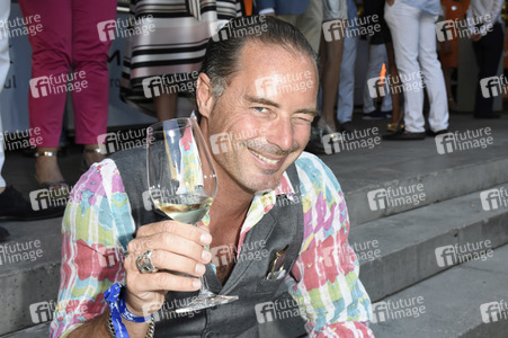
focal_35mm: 45
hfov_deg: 43.6
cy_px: 169
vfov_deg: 29.8
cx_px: 254
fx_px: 635
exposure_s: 1/160
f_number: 6.3
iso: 800
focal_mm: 30
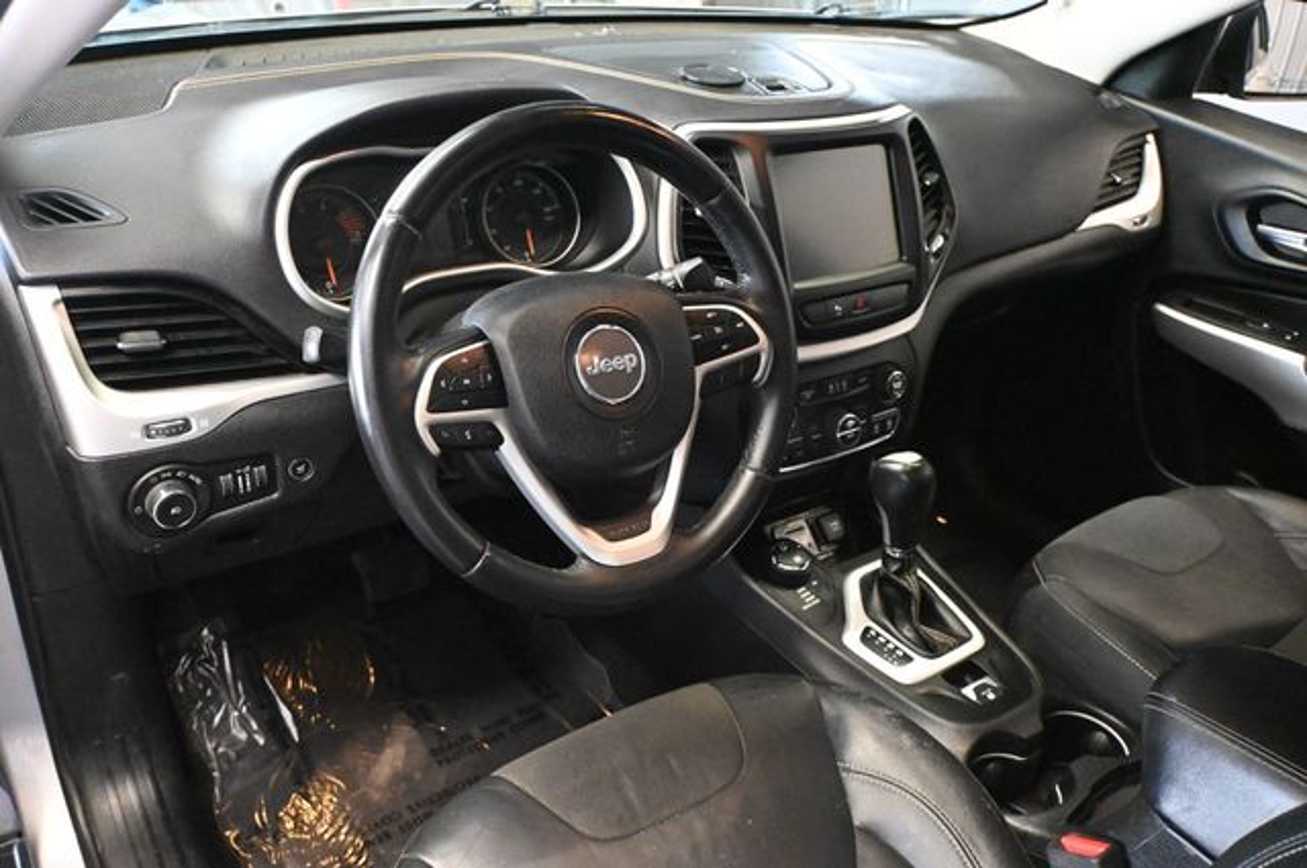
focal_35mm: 30
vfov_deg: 43.5
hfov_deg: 62.0
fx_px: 1088
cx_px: 654
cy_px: 434
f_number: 3.8
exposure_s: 1/60
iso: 11400
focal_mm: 20
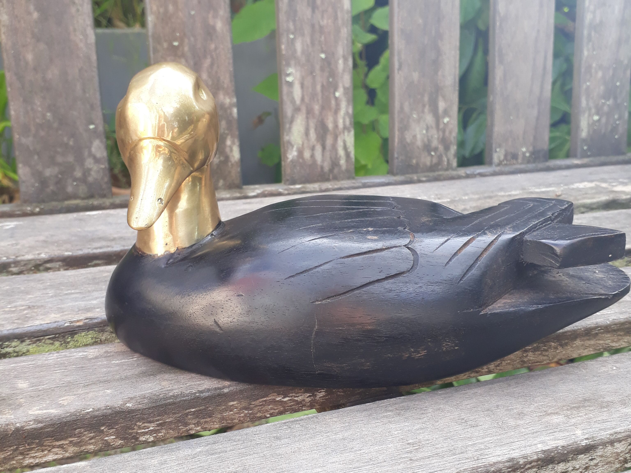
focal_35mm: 27
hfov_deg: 65.3
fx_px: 492
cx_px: 316
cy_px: 236
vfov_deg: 51.4
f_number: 1.9
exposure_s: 1/178
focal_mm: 3.6
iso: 40
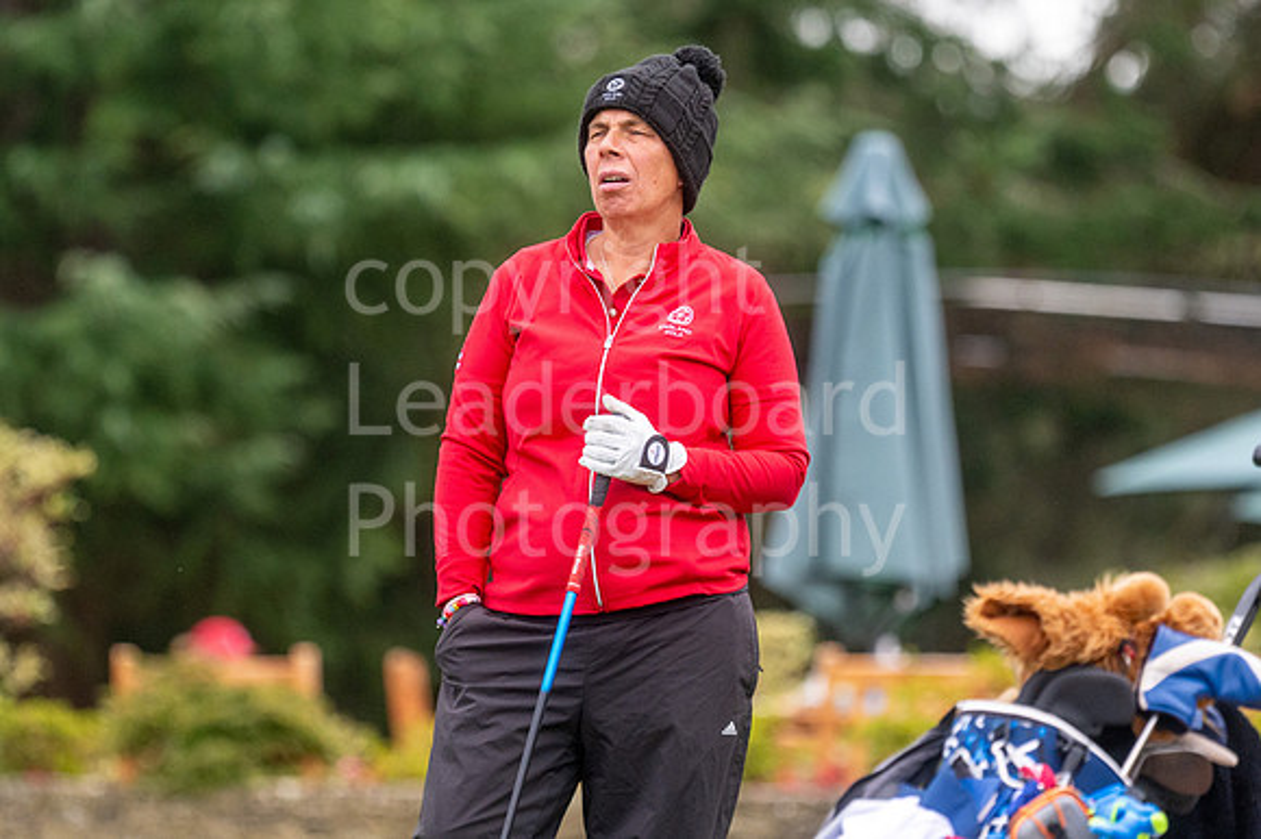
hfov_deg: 4.1
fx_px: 17679
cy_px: 417
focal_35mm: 505
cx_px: 572
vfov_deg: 2.7
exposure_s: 1/2000
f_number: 4.5
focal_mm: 300
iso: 640
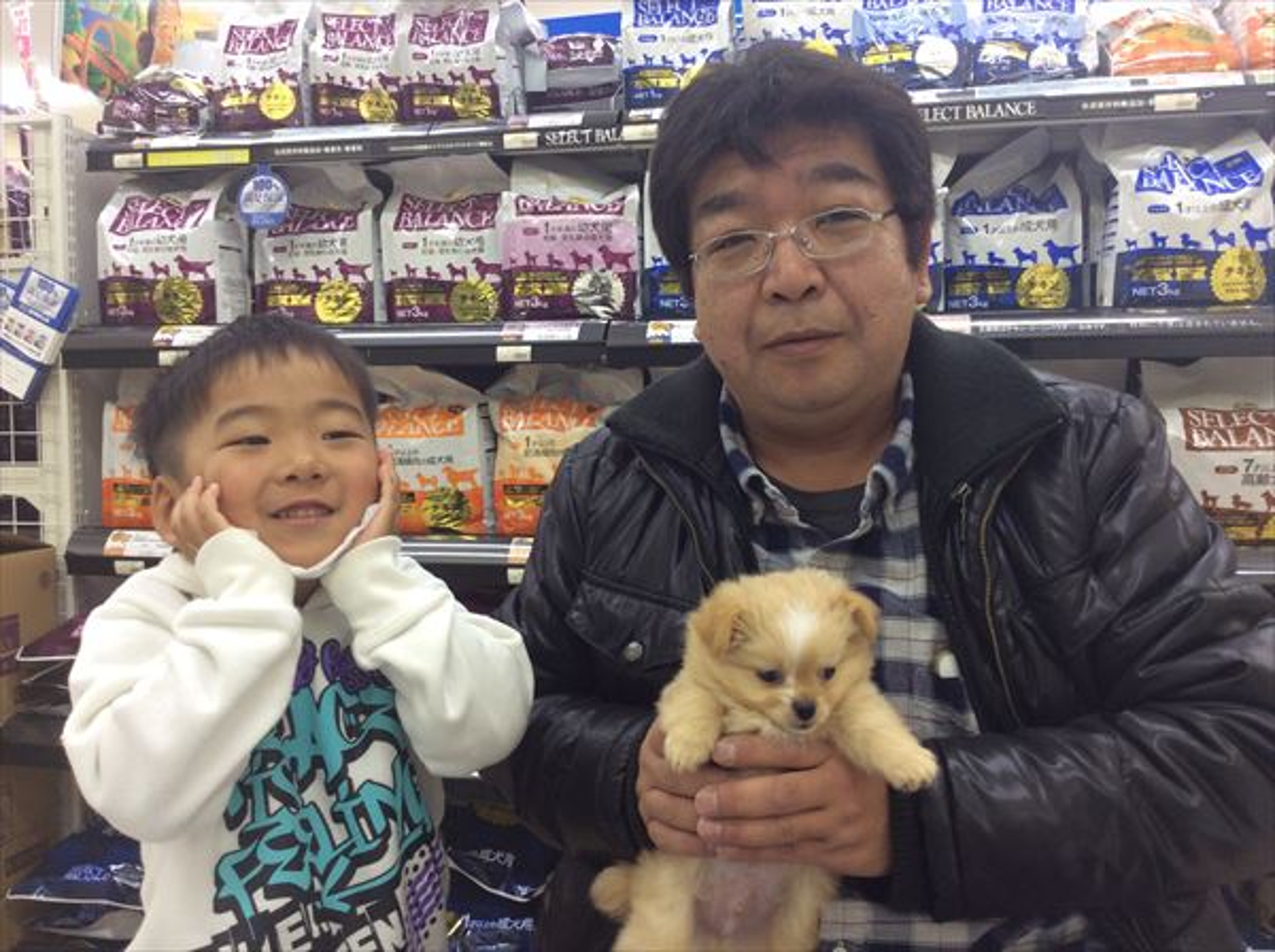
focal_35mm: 32
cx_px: 638
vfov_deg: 44.0
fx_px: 1177
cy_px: 476
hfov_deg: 56.9
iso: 50
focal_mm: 3.3
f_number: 2.4
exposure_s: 1/24
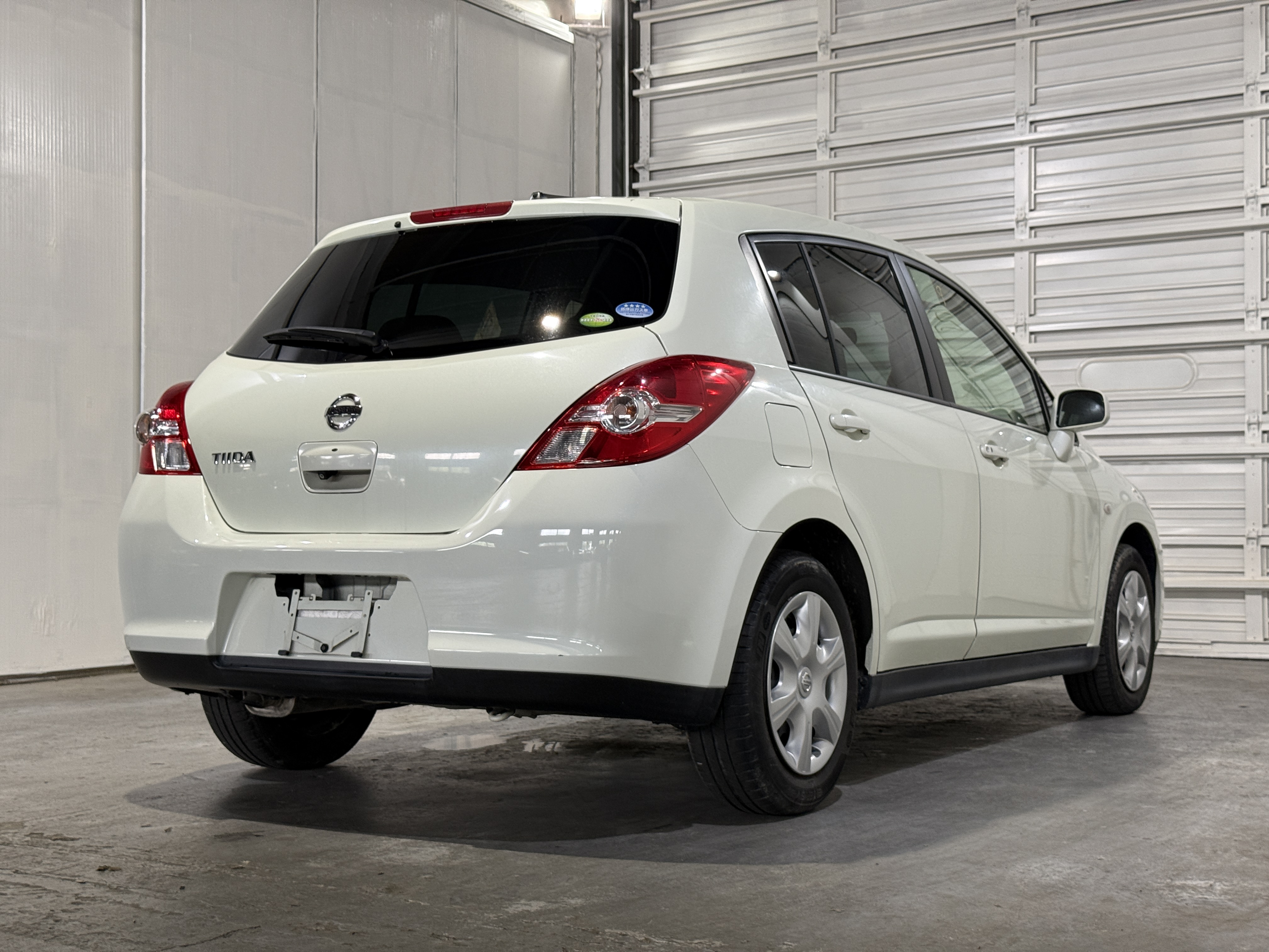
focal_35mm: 48
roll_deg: -0.3
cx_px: 634
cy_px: 476
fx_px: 1760
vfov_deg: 30.3
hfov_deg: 39.7
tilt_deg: +1.6
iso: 80
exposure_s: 1/60
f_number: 1.78
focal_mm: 6.76
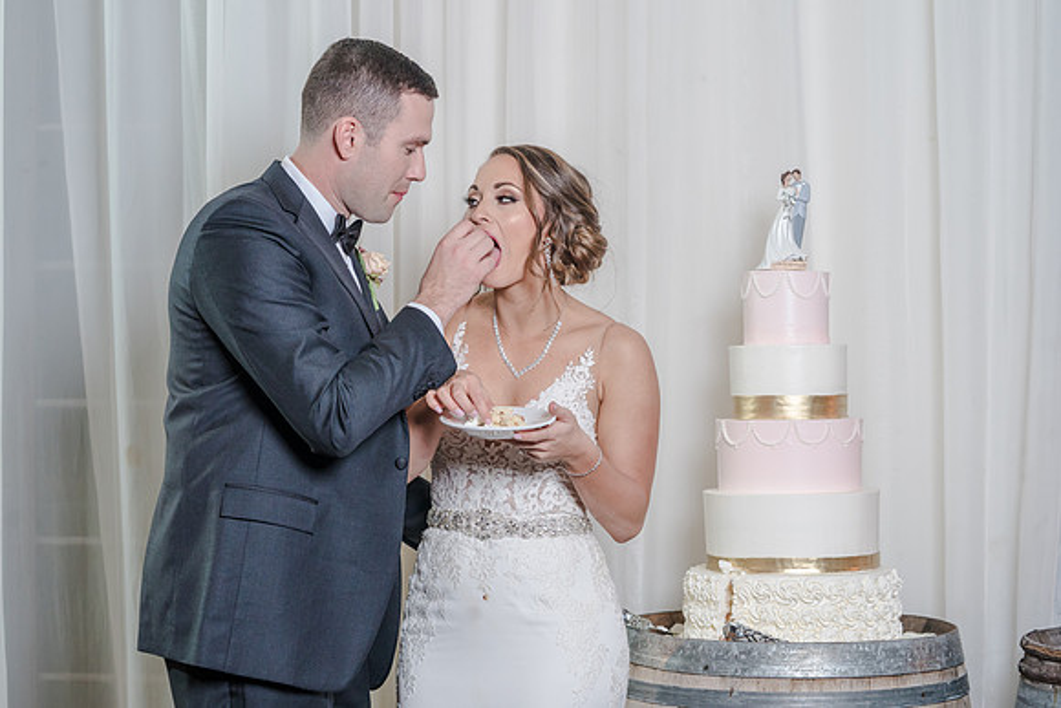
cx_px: 531
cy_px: 336
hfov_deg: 26.1
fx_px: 2292
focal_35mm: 78
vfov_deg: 17.6
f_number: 5.6
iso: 2000
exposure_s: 1/100
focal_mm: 72
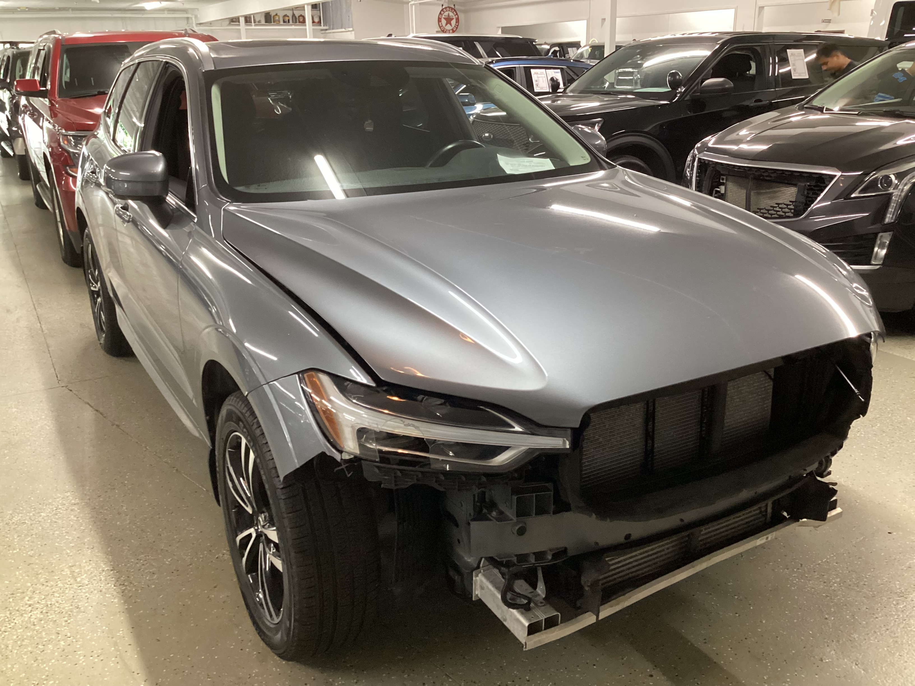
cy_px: 343
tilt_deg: -20.9
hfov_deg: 58.4
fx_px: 819
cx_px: 458
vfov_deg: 45.4
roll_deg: +0.9
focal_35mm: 31
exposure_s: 1/50
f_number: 2.4
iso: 400
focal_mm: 3.3
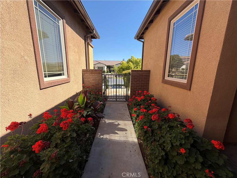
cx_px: 118
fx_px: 96
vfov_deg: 85.7
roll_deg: -0.4
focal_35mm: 14
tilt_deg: -10.6
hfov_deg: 102.1
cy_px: 89
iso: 40
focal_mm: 2.22
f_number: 2.2
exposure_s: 1/770
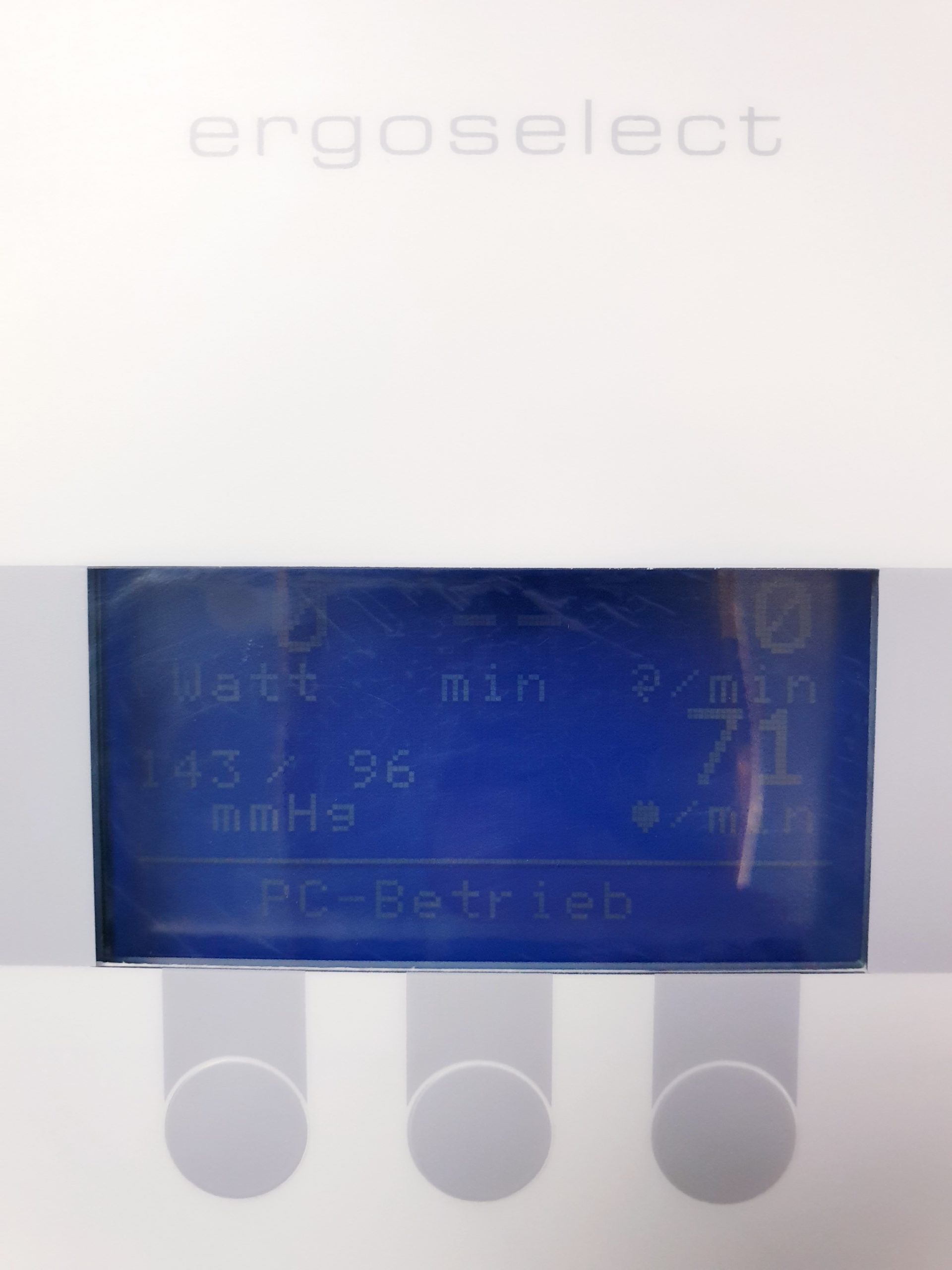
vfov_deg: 67.3
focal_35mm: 26
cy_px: 635
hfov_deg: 53.1
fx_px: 953
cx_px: 476
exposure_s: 1/100
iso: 250
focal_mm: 4.3
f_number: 2.4
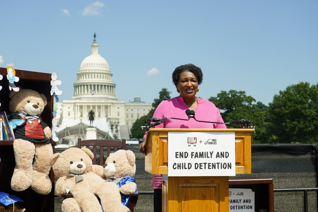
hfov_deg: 35.6
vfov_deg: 24.2
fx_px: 495
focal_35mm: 56
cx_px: 159
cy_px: 106
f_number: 6.3
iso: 125
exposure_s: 1/500
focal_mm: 56
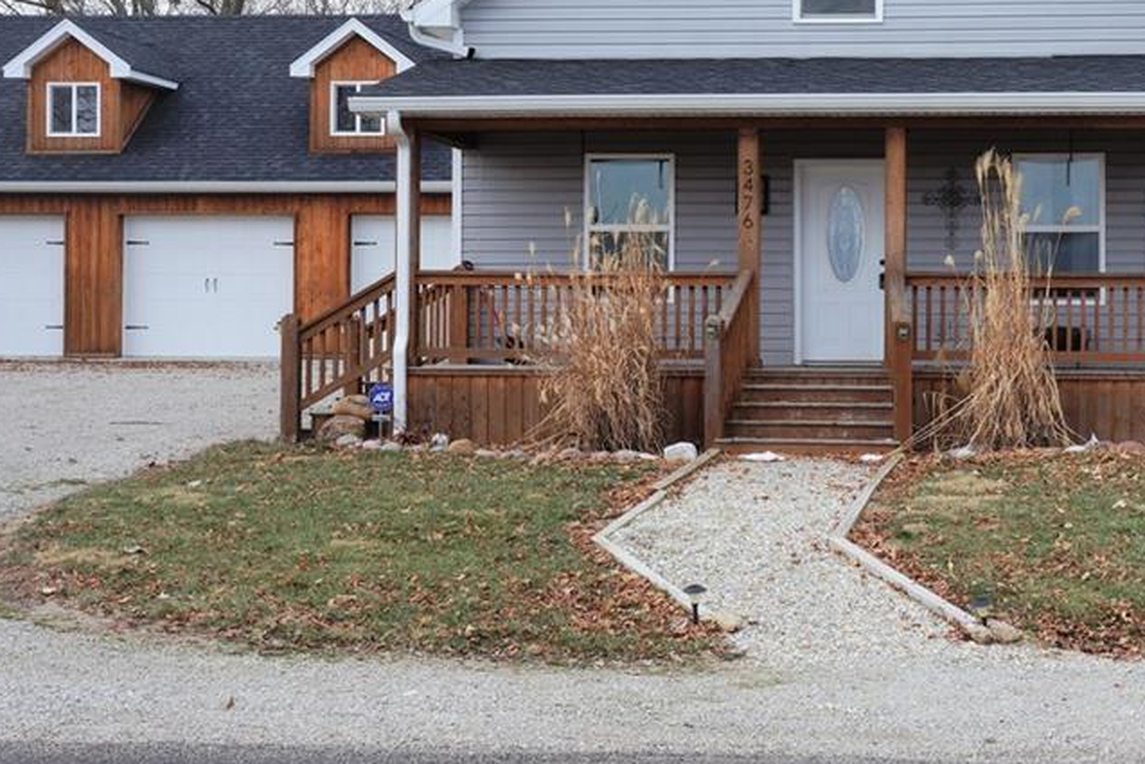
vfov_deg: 19.5
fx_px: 2220
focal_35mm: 70
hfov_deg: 28.5
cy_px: 286
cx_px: 839
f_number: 13
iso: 100
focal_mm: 29
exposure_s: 1/80
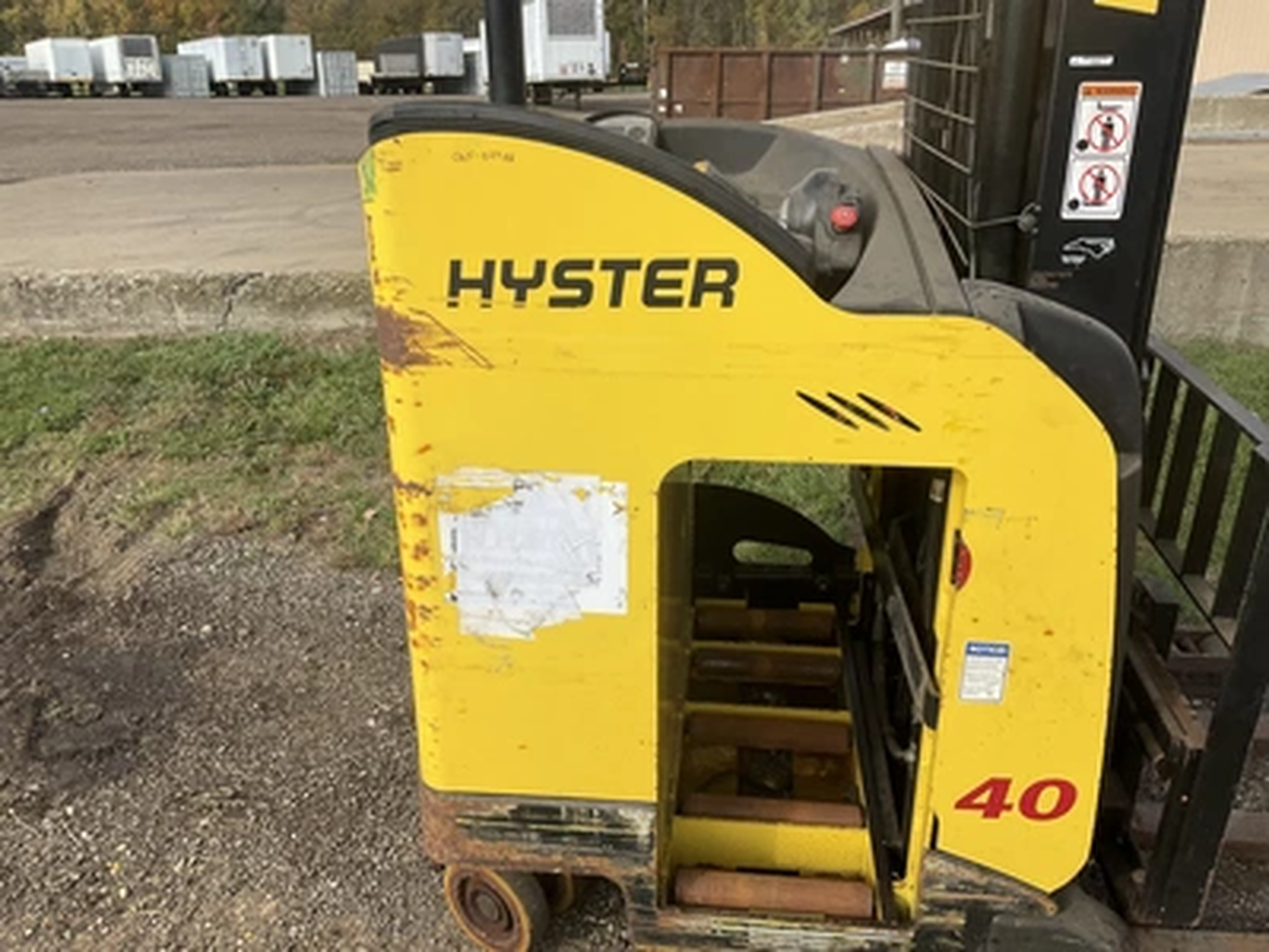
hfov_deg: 61.7
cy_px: 476
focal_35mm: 29
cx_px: 634
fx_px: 1063
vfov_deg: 48.2
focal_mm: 3
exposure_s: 1/1786
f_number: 1.8
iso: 25
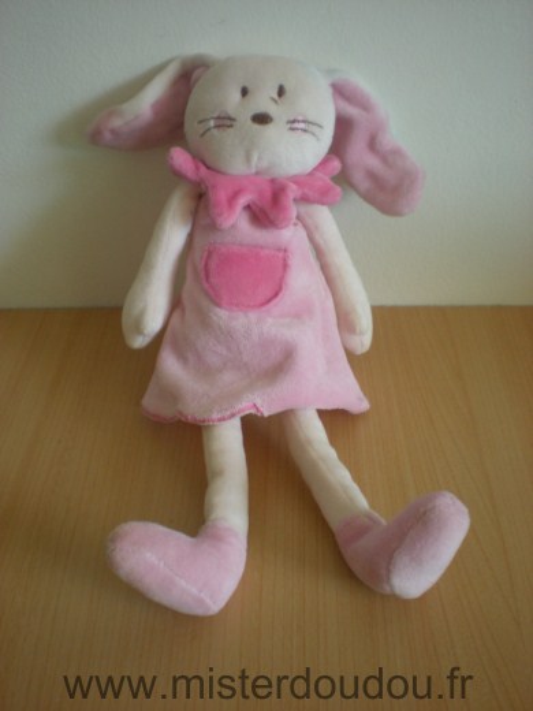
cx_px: 266
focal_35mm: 38
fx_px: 780
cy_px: 356
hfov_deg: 37.7
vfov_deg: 49.0
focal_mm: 6.3
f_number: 3.1
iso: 179
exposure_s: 1/60.7
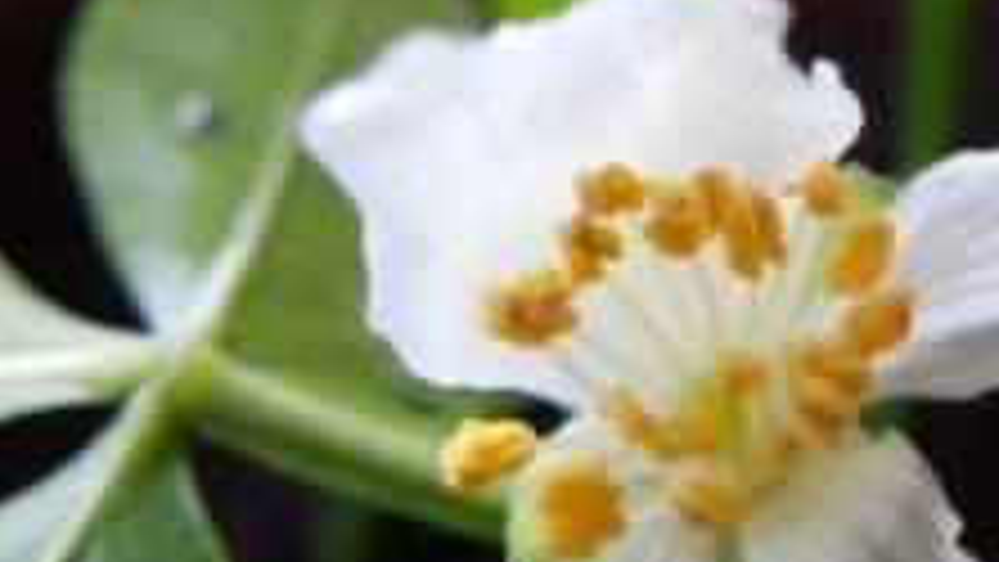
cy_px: 198
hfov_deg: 36.6
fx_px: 1457
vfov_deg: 21.8
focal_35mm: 55
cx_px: 788
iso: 110
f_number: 3.3
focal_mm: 4.5
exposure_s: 1/30
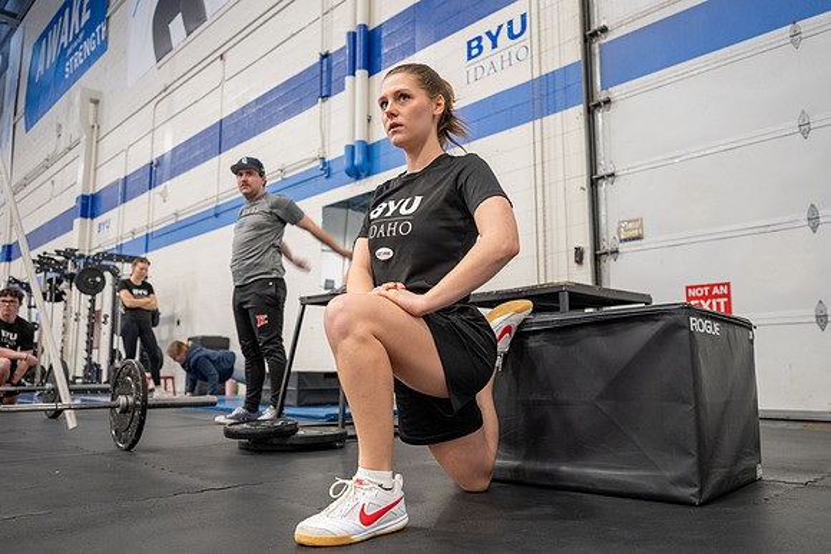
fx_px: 635
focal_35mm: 28
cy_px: 278
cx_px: 423
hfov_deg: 66.4
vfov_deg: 47.1
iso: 1000
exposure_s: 1/60
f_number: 2.8
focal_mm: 24
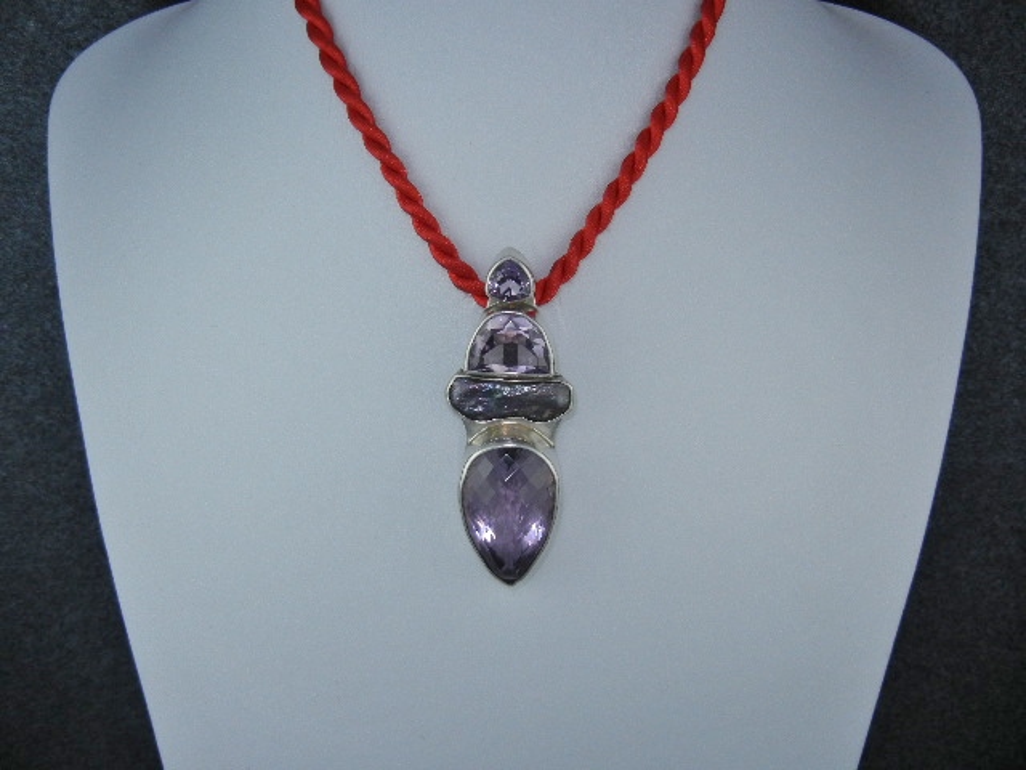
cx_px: 513
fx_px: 889
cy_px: 385
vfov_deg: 46.8
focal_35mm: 30
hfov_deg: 60.0
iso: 313
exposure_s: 1/30
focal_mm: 5.4
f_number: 7
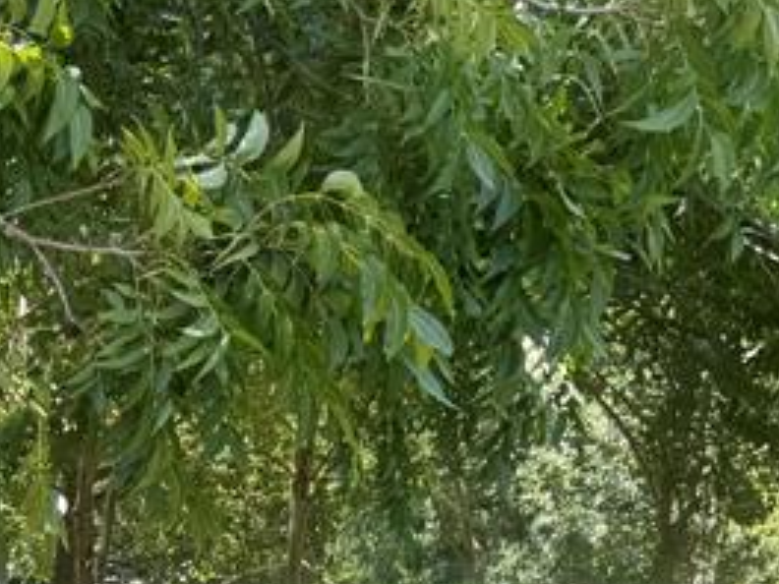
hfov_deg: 19.6
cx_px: -210
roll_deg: -1.5
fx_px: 2093
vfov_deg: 14.5
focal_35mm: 93
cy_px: 959
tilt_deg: -10.4
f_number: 1.78
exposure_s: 1/425
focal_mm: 6.76
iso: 80
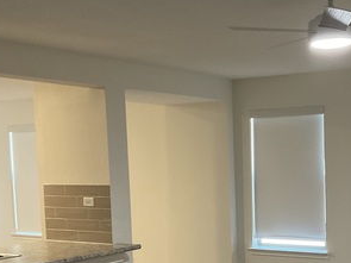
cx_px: 270
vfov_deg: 23.0
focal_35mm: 63
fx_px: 639
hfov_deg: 30.1
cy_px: 208
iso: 125
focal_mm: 3
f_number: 1.8
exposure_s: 1/60
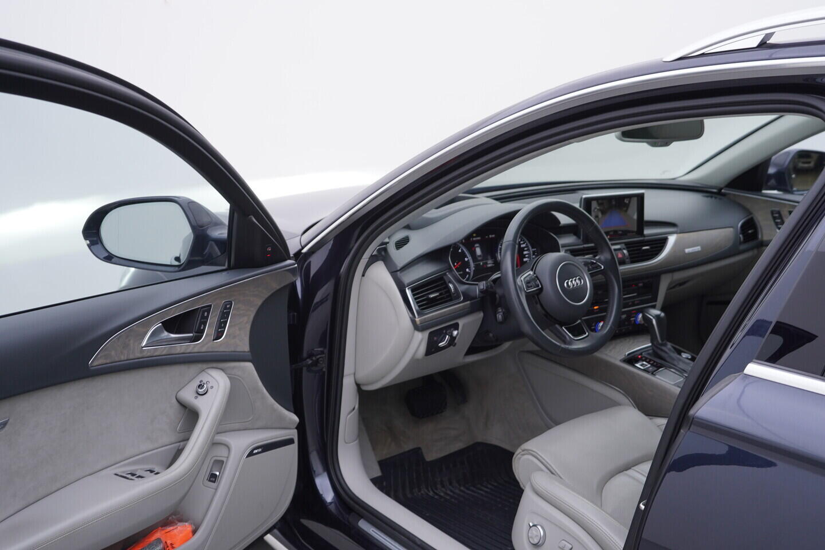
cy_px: 275
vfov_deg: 36.9
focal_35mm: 36
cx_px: 412
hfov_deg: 53.1
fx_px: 825
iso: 125
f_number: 3.5
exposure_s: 1/60
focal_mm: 24
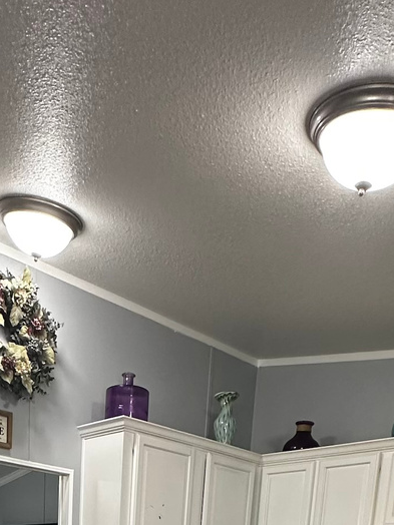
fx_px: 622
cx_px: 122
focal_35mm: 41
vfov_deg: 31.8
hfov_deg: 34.7
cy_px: 720
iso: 250
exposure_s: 1/120
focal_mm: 2.22
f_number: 2.2
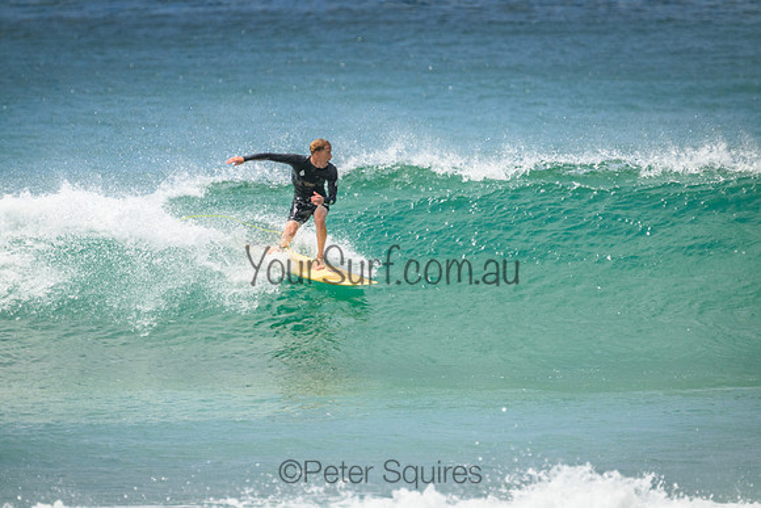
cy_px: 254
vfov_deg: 1.7
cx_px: 380
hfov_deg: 2.6
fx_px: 16914
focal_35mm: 800
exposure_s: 1/3200
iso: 1100
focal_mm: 800
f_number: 11
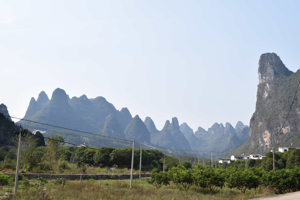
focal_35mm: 46
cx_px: 150
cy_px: 100
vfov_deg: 28.9
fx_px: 387
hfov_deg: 42.3
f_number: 18
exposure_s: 1/60
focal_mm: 31
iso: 100
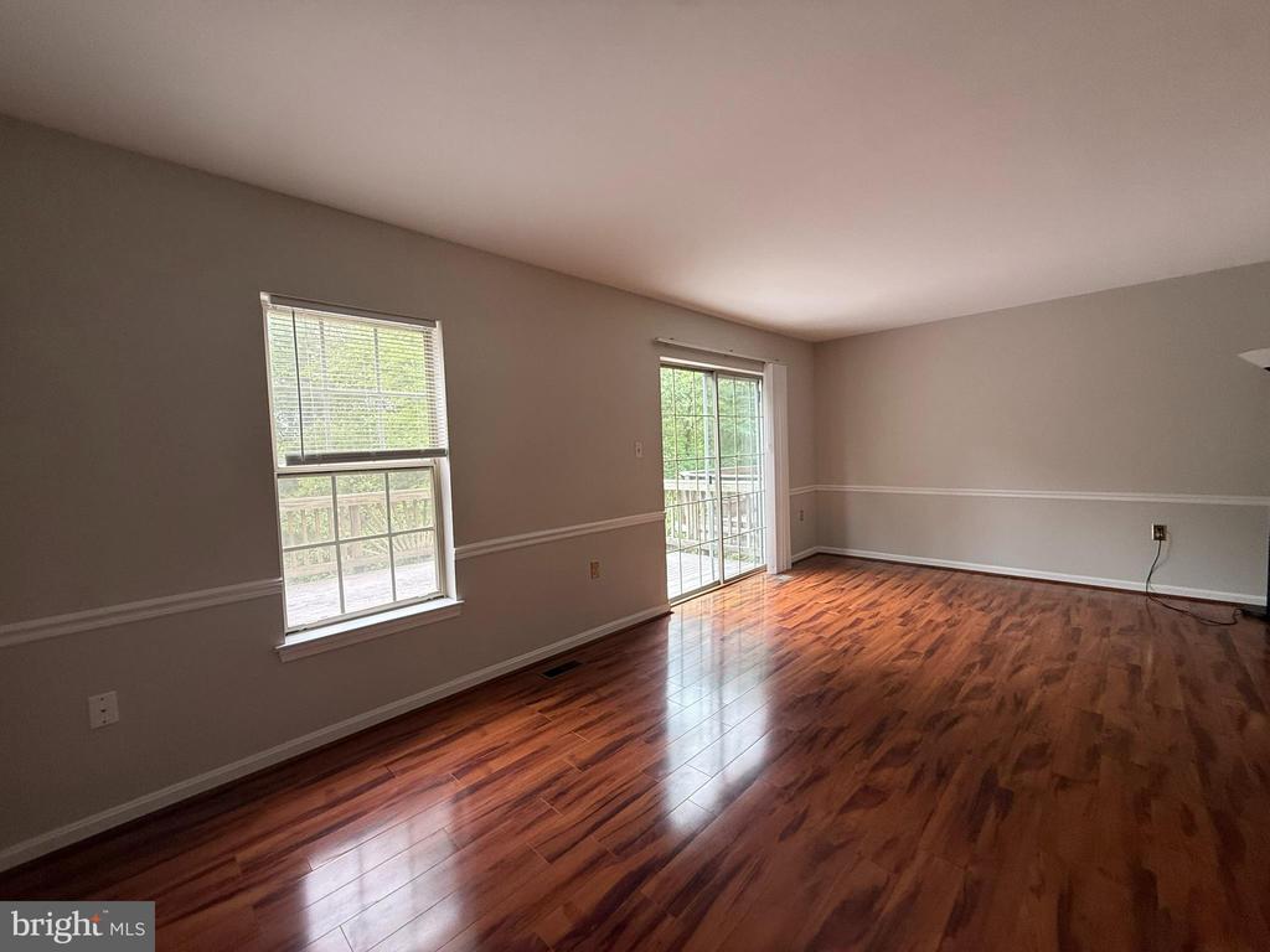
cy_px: 476
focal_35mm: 14
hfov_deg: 102.1
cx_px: 635
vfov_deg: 85.7
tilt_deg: -3.6
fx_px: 514
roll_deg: +1.9
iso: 125
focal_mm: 2.22
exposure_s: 1/99
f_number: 2.2
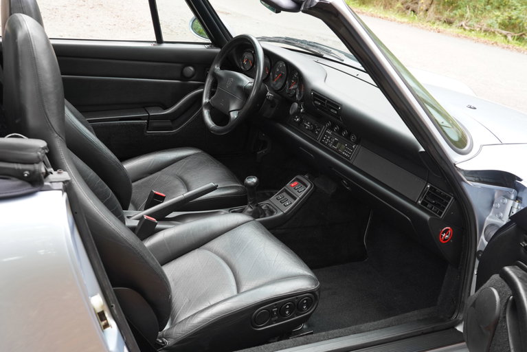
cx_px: 264
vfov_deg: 32.7
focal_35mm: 41
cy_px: 176
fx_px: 600
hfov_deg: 47.4
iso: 640
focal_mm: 41
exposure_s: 1/50
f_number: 8
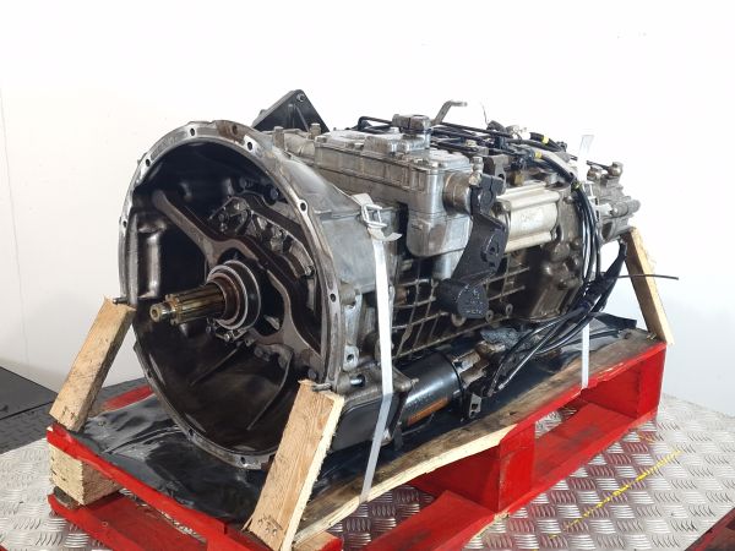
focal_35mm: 23
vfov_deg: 58.9
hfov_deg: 73.9
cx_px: 368
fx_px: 488
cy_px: 276
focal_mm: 6.4
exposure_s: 1/50
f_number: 1.8
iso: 100
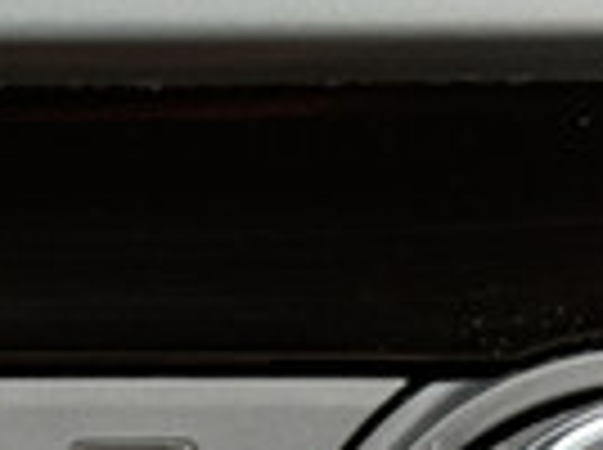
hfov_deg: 6.0
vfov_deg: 4.6
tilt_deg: -43.8
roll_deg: -1.9
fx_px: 5616
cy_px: 632
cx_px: -693
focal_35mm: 323
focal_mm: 6.76
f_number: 1.78
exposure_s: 1/101
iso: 160
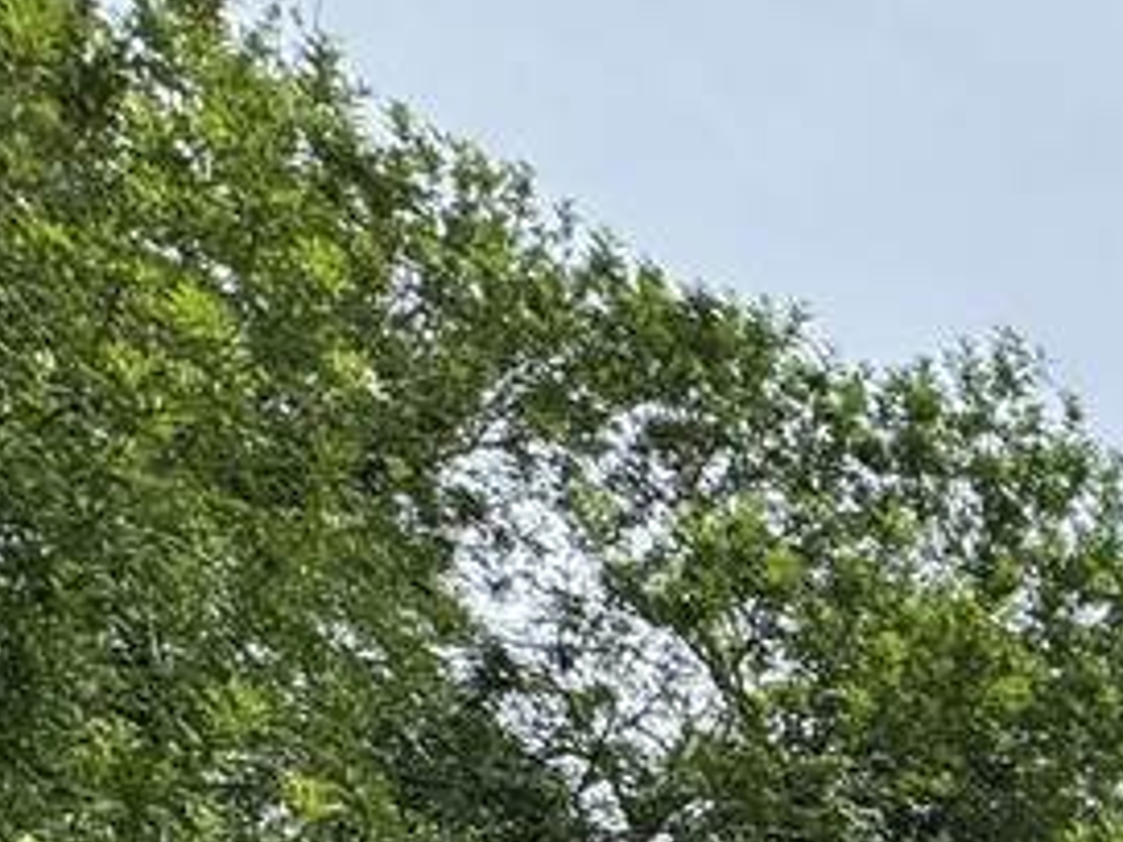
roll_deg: +2.2
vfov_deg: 17.6
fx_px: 2141
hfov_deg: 19.4
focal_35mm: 66
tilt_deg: -0.7
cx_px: 2155
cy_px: 1548
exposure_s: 1/1506
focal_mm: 2.22
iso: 50
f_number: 2.2
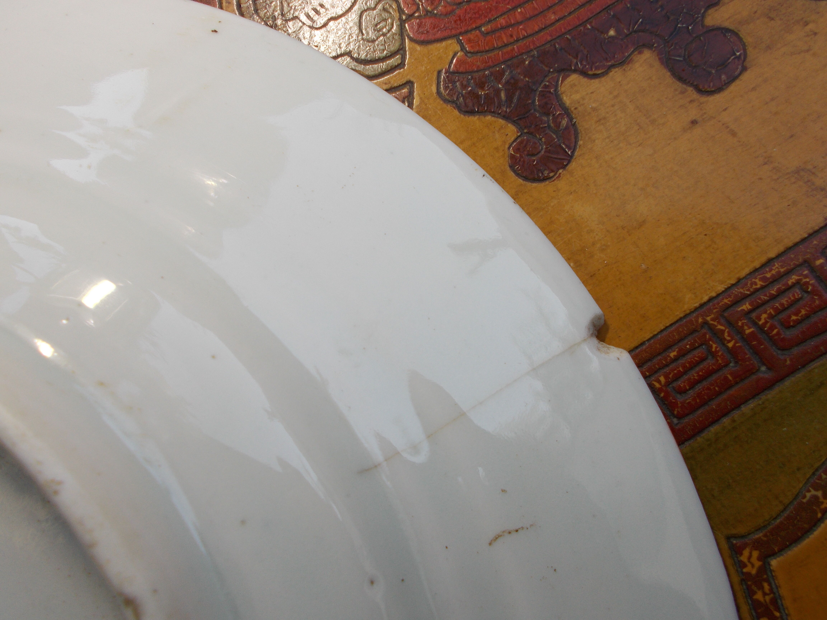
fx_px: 717
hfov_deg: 60.0
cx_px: 414
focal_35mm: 30
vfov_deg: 46.8
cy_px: 310
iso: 80
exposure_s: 1/100
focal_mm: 5.3
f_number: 3.4
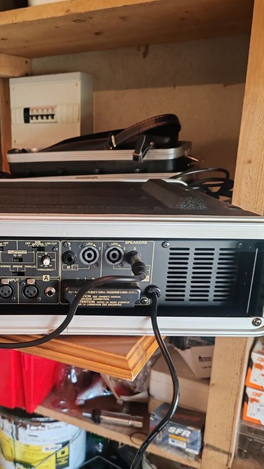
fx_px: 448
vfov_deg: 55.0
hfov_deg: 31.9
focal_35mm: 36
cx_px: 51
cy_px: 276
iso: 640
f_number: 1.9
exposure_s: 1/50
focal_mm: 6.12
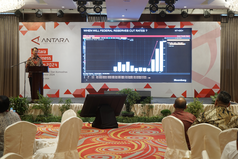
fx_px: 410
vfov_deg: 21.9
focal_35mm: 62
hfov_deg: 32.4
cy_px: 80
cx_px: 119
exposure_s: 1/15
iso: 500
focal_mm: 62
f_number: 5.6
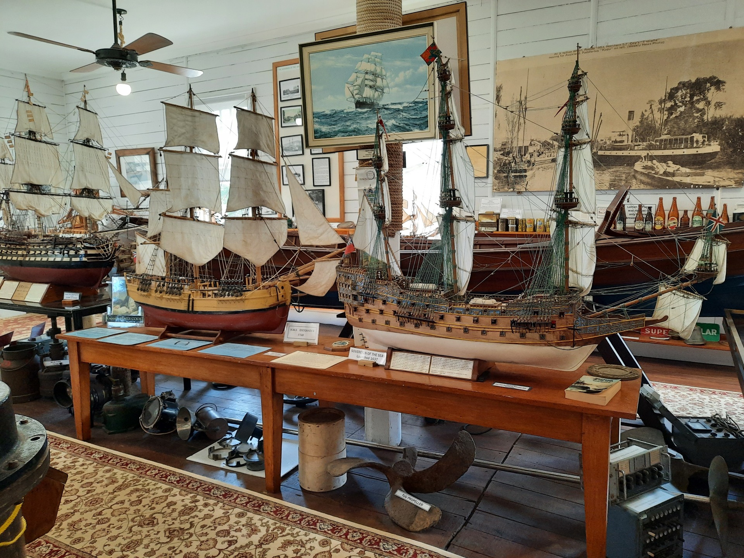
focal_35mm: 25
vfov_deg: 54.9
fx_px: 537
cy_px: 279
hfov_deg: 69.4
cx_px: 372
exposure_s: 1/50
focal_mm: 4.6
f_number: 2
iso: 320
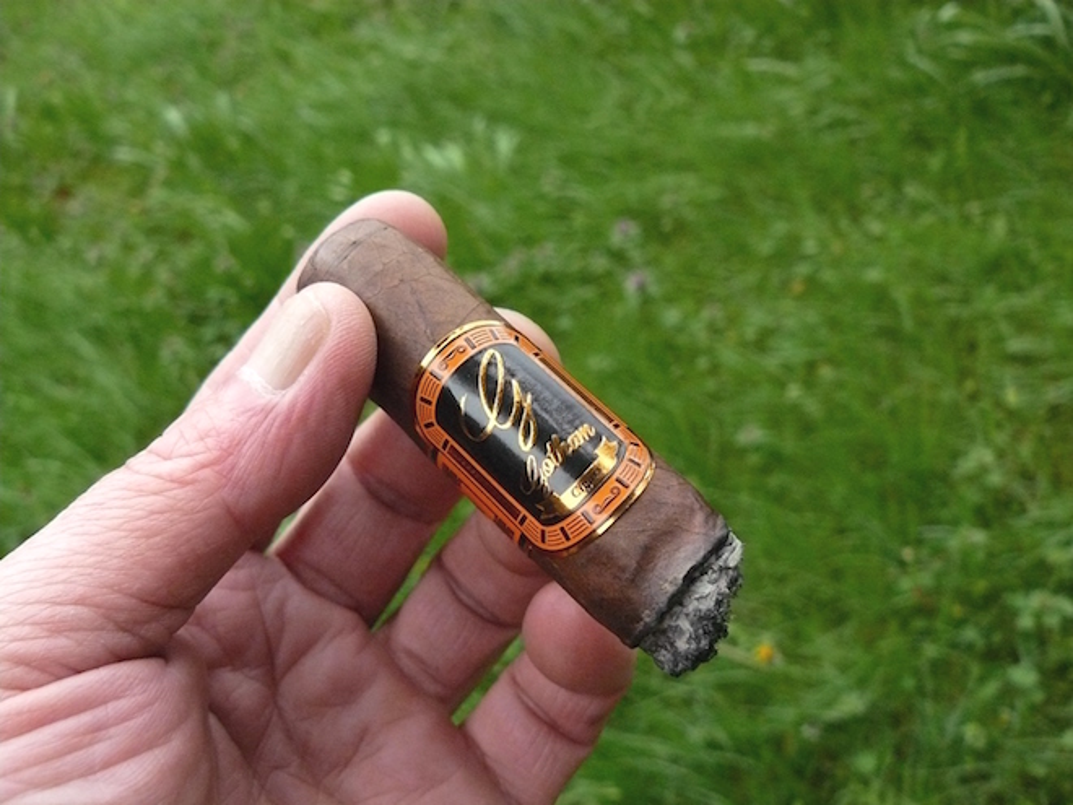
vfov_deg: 39.7
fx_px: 1116
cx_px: 536
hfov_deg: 51.4
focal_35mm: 36
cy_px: 402
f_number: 3.2
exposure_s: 1/320
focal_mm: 6
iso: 400
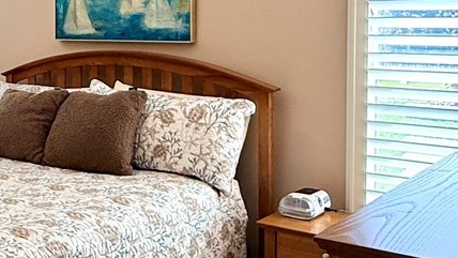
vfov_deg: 20.8
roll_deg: +0.0
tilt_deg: -1.3
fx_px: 692
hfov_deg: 31.6
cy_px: 43
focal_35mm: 57
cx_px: -70
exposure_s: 1/120
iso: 100
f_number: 2.2
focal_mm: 2.22
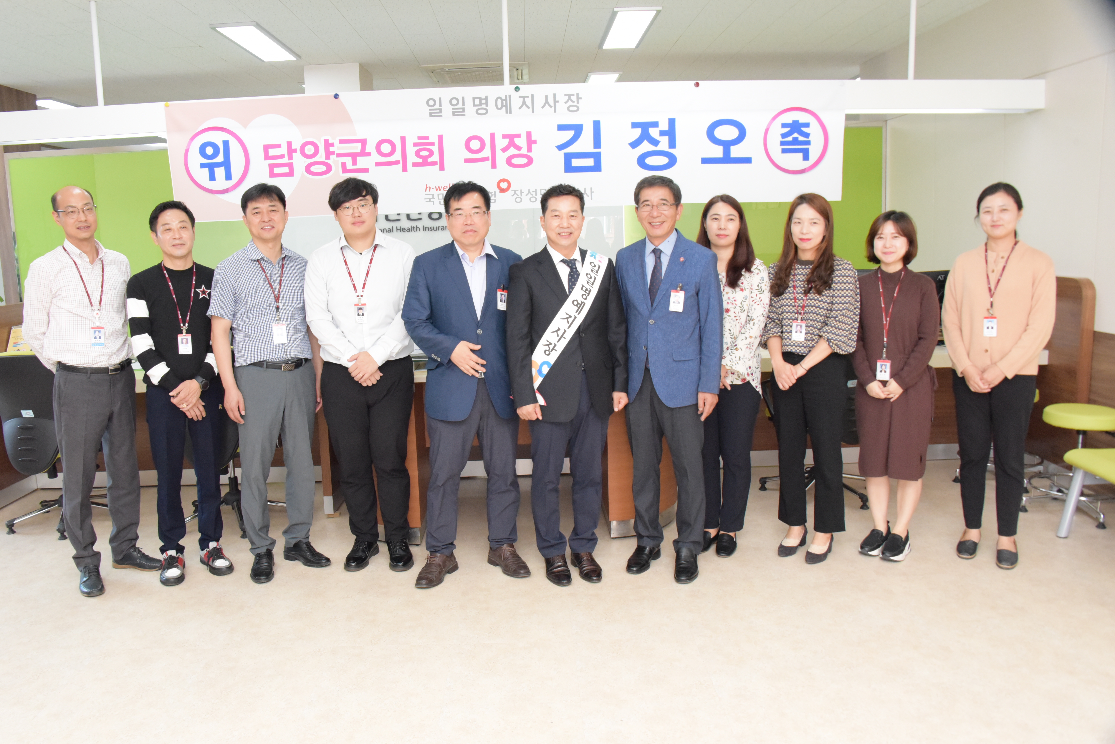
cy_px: 372
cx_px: 558
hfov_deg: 65.5
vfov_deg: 46.4
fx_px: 868
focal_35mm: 28
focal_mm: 28
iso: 5600
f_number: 10
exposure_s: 1/200
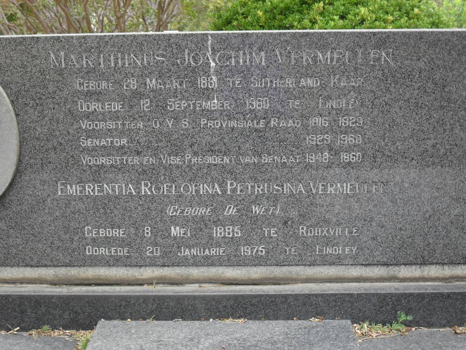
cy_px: 175
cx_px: 233
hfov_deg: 33.8
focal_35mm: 57
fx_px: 767
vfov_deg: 25.7
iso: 100
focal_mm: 10.1
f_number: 4.3
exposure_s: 1/90
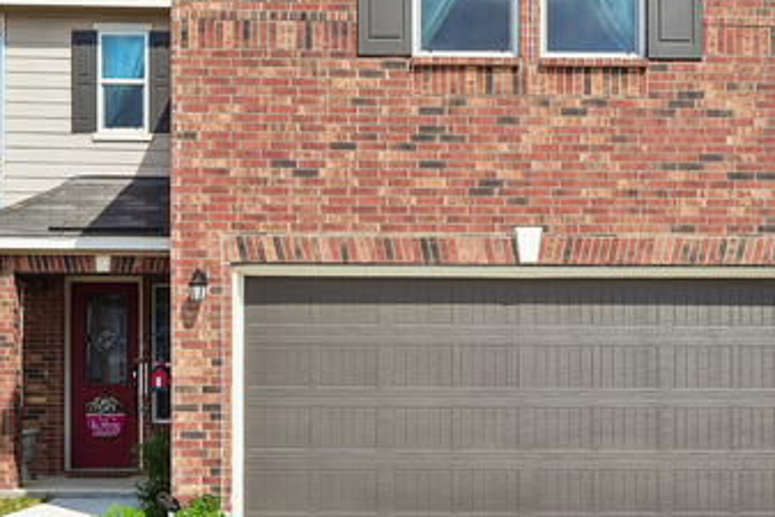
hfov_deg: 36.2
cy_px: 88
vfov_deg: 24.2
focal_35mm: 55
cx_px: 432
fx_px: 1184
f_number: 8
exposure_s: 1/640
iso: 400
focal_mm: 29
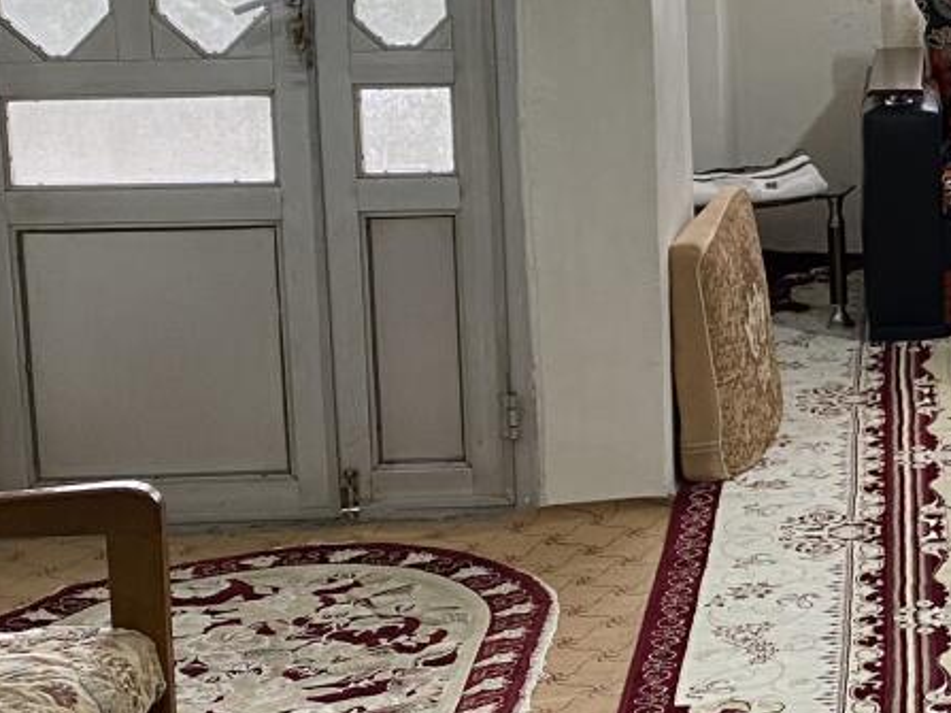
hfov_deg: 19.2
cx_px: 1306
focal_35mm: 93
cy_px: 134
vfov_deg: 15.8
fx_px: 2554
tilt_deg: -8.9
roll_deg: -1.6
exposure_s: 1/50
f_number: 1.8
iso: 80
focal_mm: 4.25
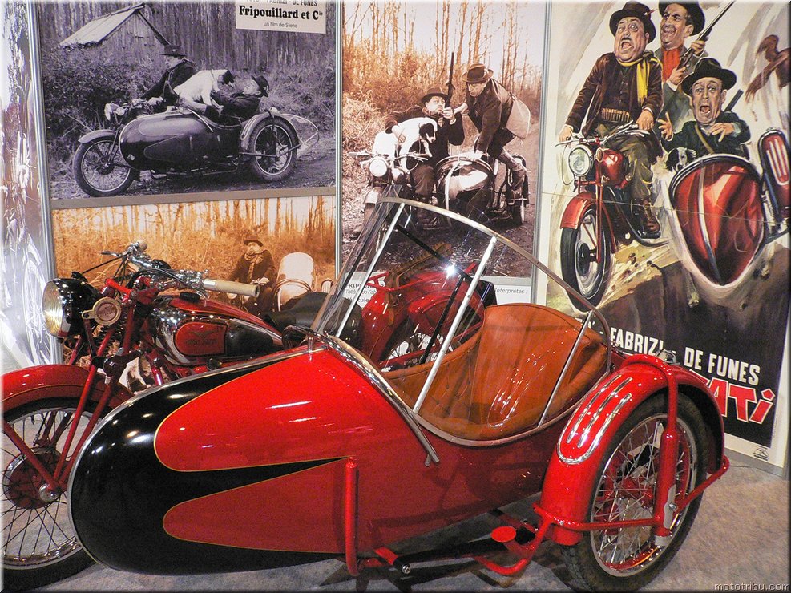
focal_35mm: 35
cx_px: 396
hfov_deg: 52.6
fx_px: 800
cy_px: 296
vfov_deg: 40.7
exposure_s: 1/80
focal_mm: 5.8
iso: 400
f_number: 2.8
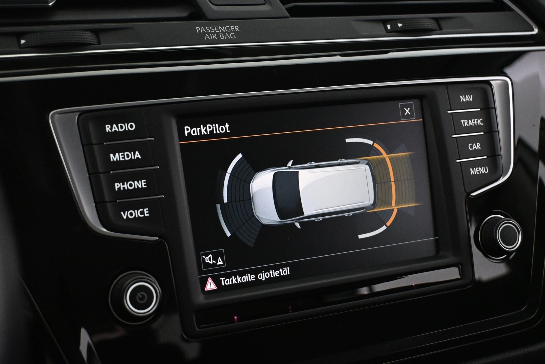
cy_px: 182
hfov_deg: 35.9
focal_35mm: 56
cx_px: 272
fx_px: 840
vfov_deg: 24.4
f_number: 5.3
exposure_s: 1/60
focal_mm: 37
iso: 5000
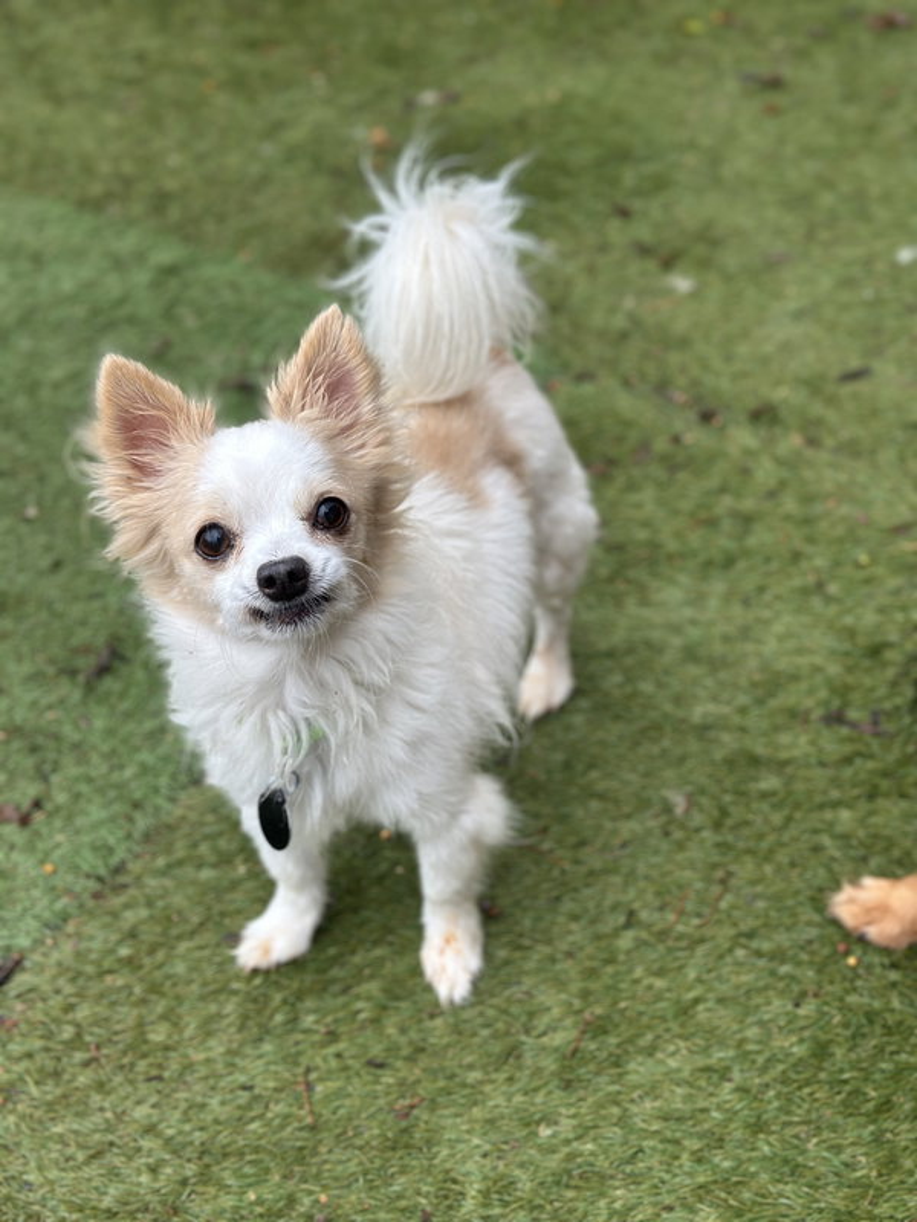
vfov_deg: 39.7
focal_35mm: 48
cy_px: 611
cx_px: 458
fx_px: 1695
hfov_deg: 30.3
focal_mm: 6.86
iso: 80
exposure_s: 1/270
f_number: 1.78
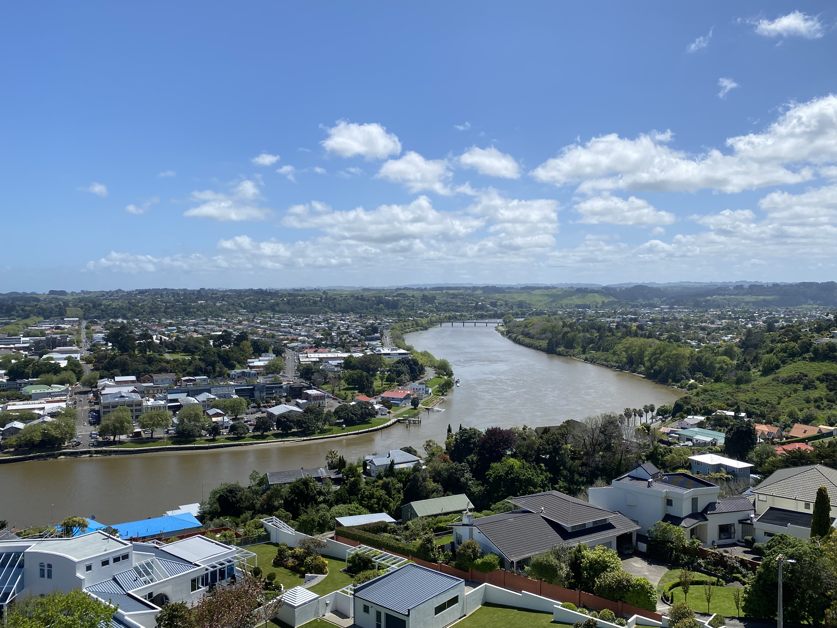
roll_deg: -0.2
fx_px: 677
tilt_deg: -1.7
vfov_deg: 49.7
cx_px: 446
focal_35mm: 28
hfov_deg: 63.4
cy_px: 311
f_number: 1.8
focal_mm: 4.25
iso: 32
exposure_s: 1/4808
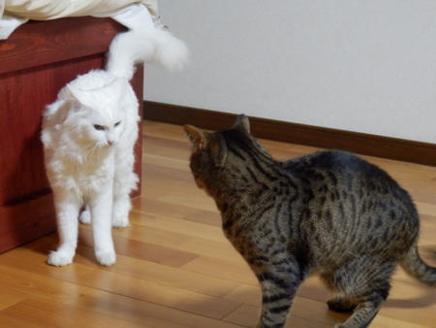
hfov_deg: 24.4
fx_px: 1008
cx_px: 218
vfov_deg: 18.5
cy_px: 164
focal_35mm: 80
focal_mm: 14.4
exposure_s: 1/13
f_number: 4.6
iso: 800
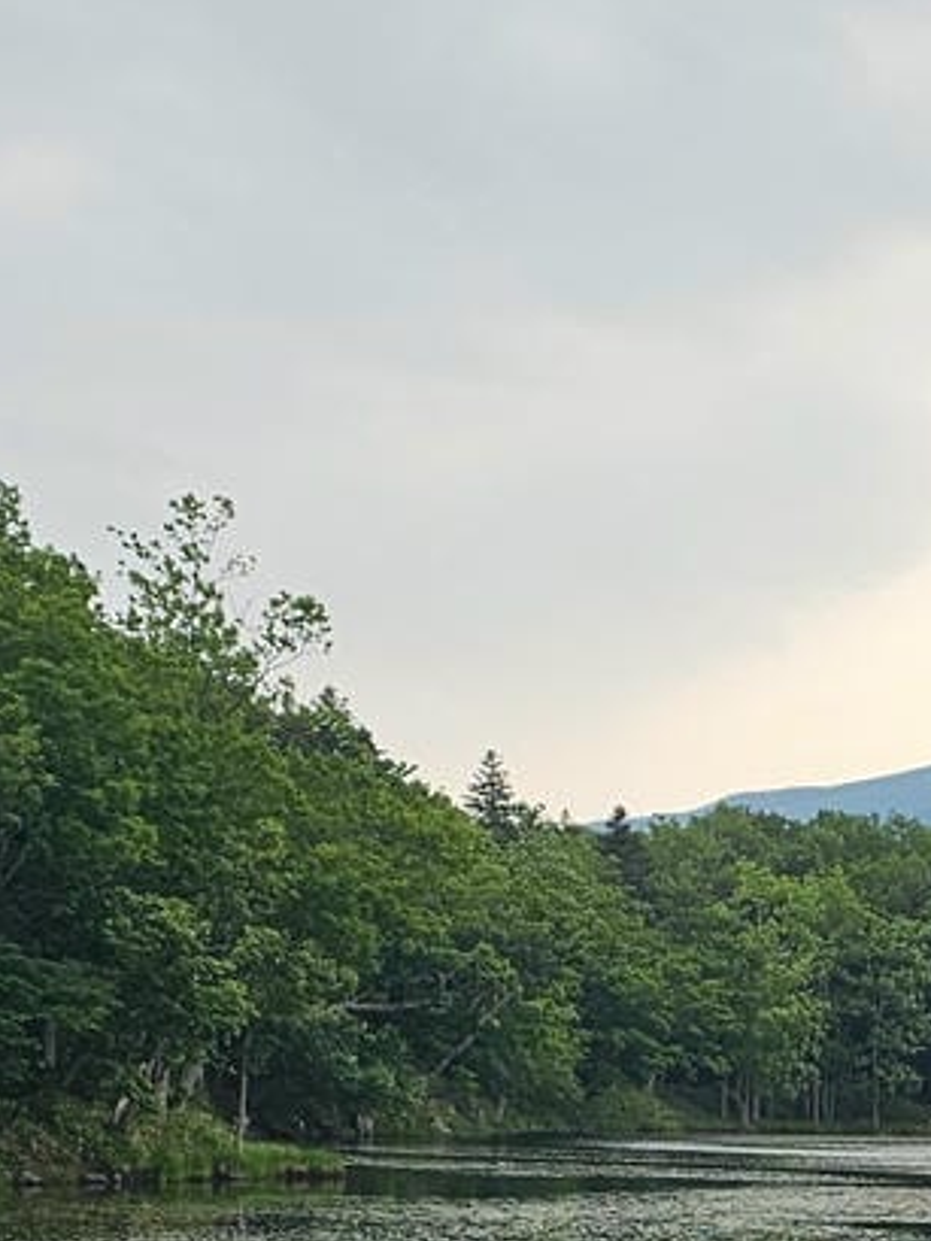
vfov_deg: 20.3
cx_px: 1110
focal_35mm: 90
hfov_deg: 15.8
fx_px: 3226
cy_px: 1517
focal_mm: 6.3
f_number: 1.7
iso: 20
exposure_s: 1/414
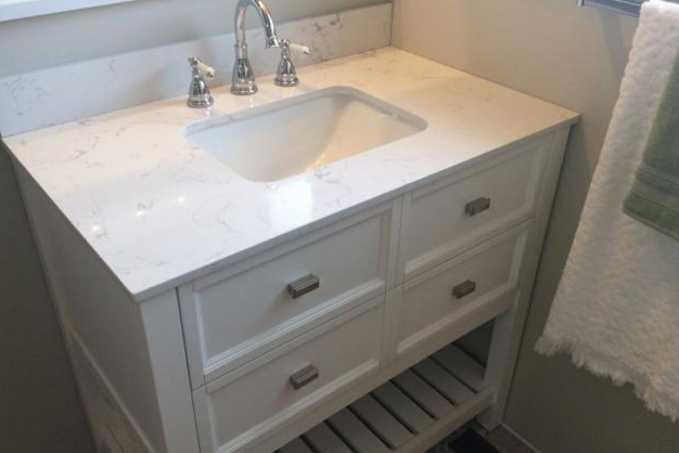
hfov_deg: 55.8
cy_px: 237
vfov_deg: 38.9
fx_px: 642
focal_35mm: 34
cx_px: 333
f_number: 2.4
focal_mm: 3.3
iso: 40
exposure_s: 1/60
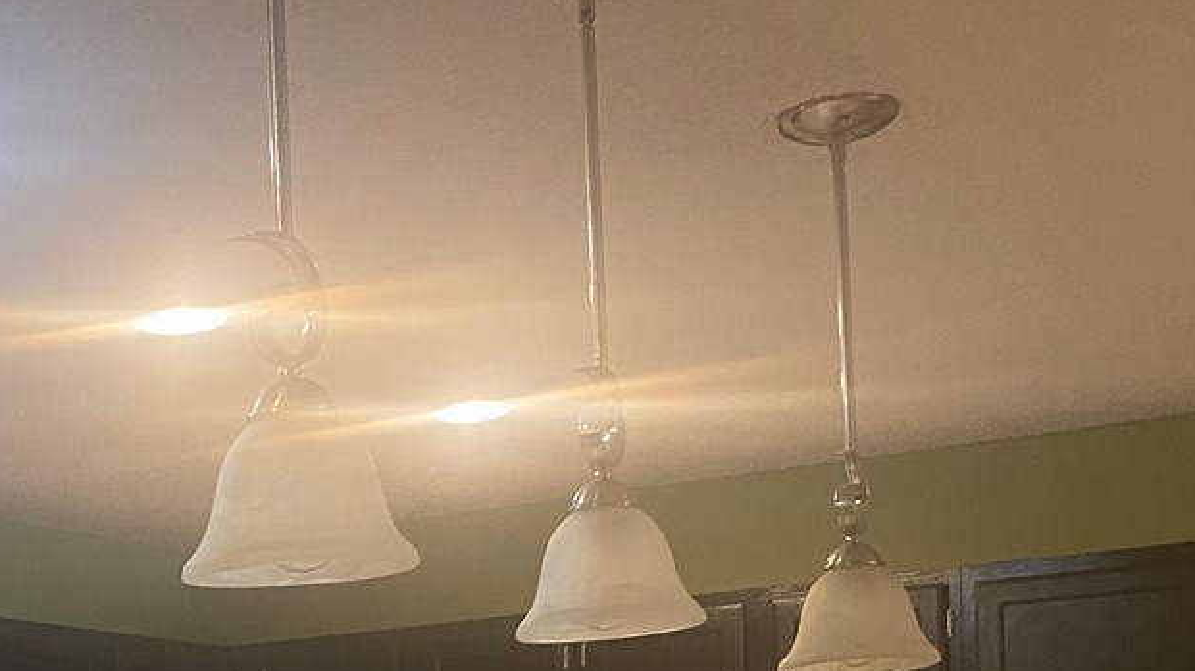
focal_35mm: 73
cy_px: 929
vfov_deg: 15.5
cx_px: -35
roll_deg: +1.1
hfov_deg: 27.1
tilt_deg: -1.9
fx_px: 2313
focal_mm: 4.25
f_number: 1.8
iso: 160
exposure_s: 1/60
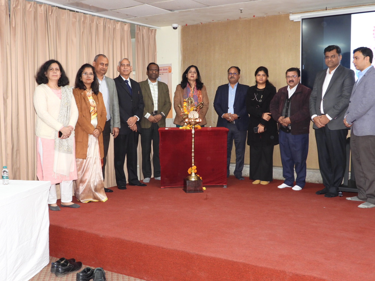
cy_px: 140
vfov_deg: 35.1
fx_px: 444
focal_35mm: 41
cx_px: 188
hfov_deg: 45.8
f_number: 3.2
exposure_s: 1/30
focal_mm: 7.4
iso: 250
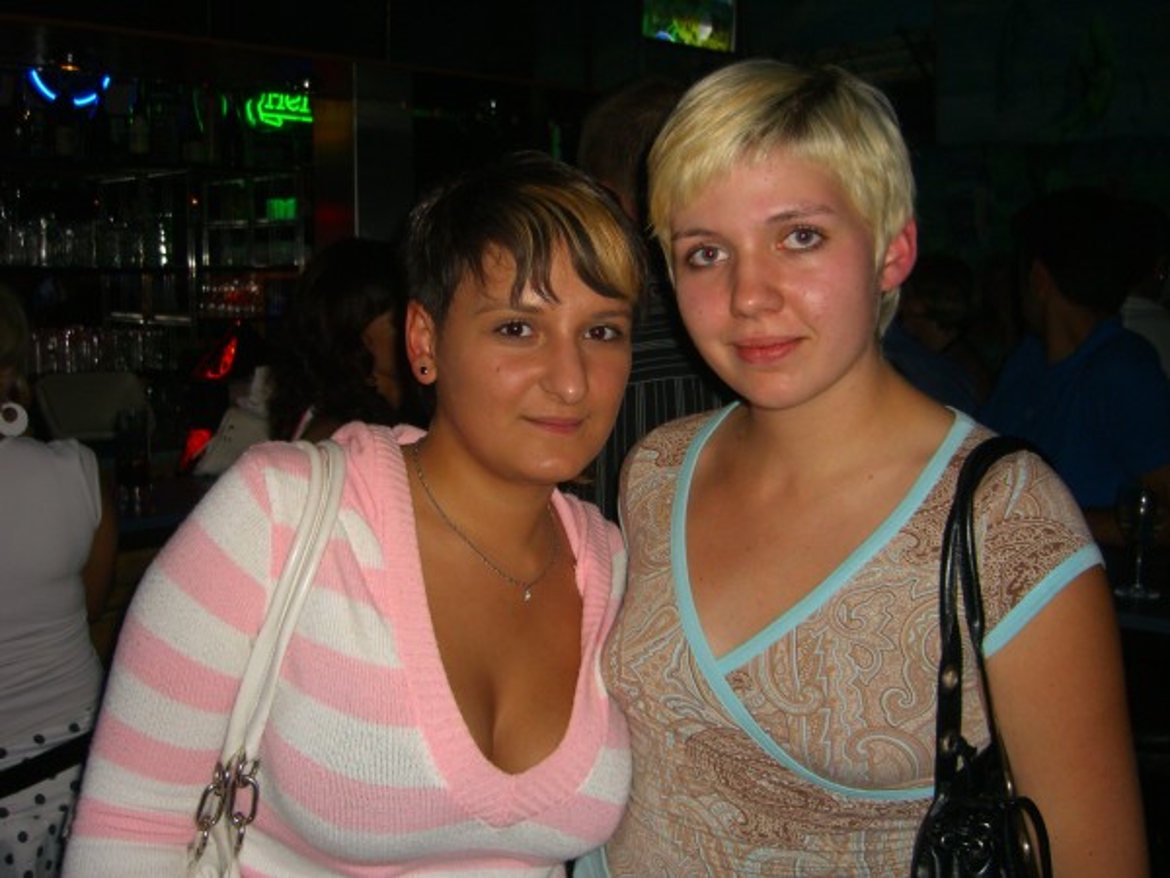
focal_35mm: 38
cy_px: 439
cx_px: 585
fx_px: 1284
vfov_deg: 37.7
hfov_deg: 49.0
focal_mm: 7.9
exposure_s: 1/60
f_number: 2.8
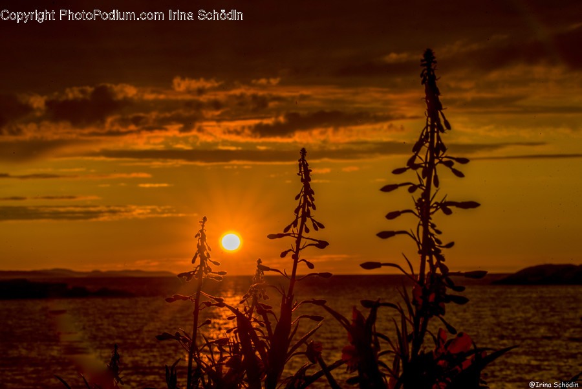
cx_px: 291
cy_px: 194
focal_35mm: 90
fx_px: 1456
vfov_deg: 15.2
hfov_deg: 22.6
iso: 100
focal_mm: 90
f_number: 36
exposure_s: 1/30
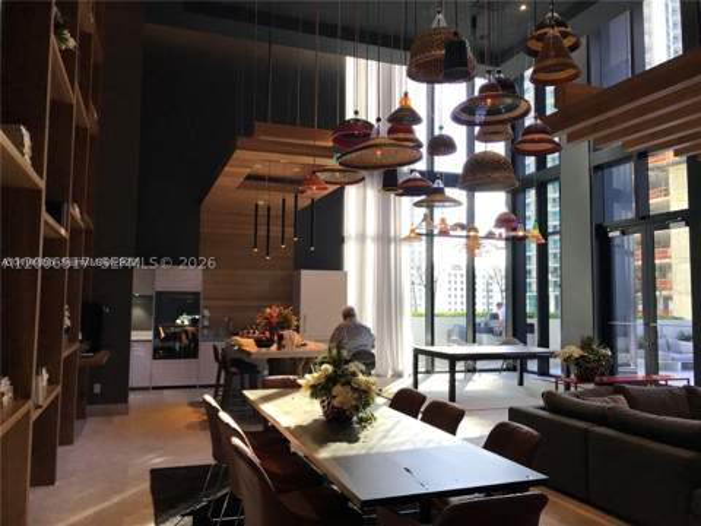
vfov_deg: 49.7
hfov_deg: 63.4
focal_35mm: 28
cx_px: 350
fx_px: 567
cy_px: 263
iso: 20
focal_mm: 3.99
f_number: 1.8
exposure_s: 1/40
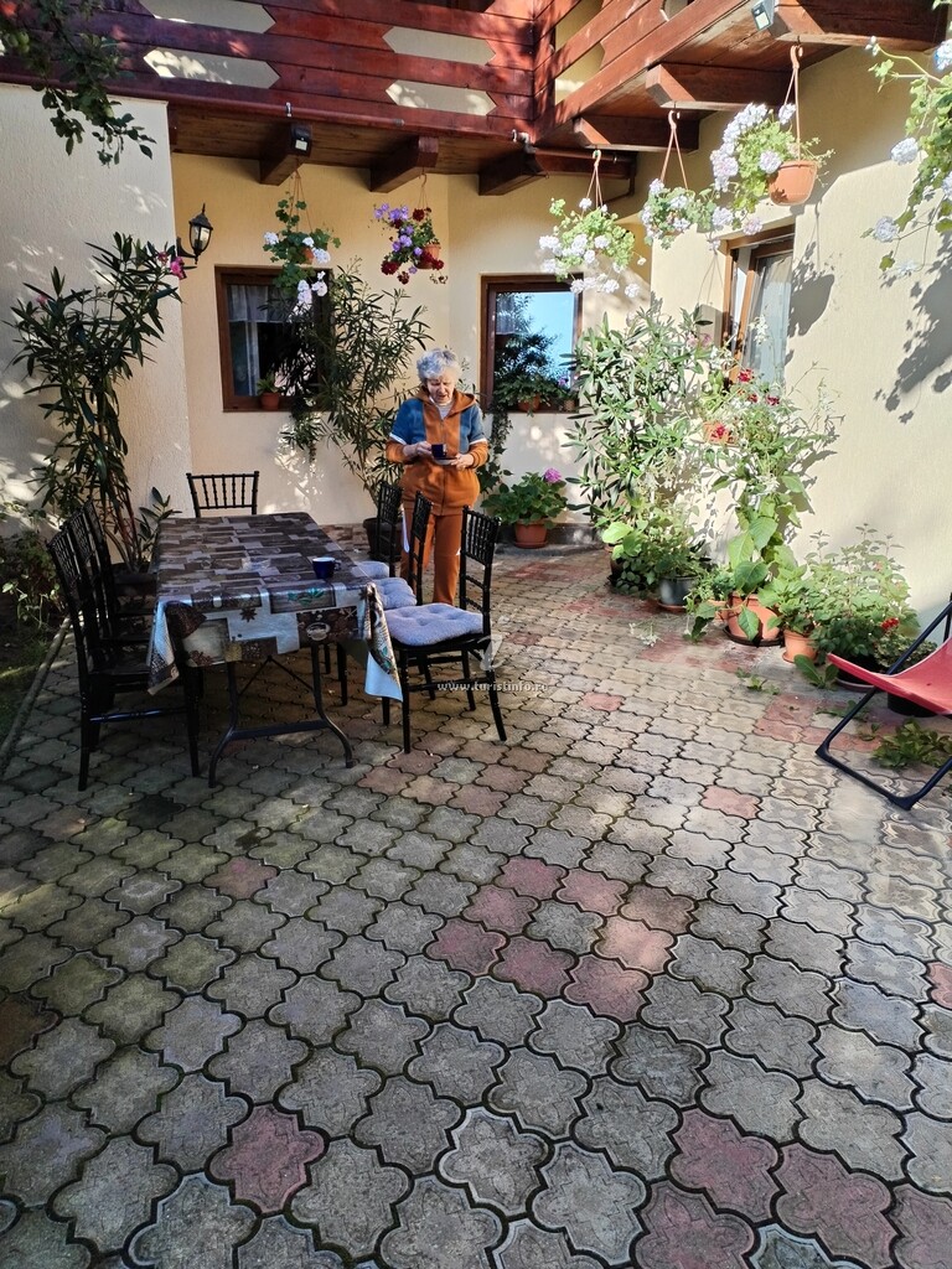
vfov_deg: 67.3
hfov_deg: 53.1
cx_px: 476
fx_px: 953
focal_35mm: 26
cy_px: 634
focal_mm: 4.75
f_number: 1.8
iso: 100
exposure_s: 1/271
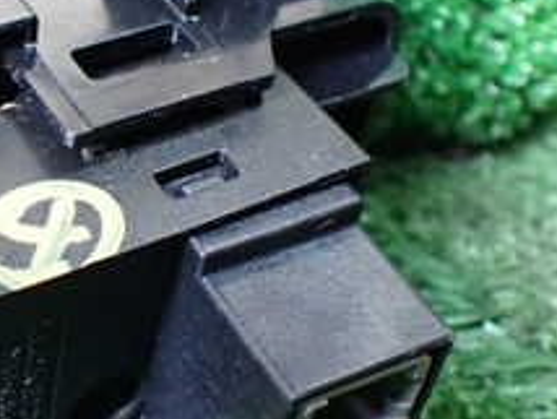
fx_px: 1353
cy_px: 193
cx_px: -16
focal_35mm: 84
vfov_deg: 17.6
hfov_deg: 22.3
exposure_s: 1/40
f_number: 2.3
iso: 800
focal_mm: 5.4
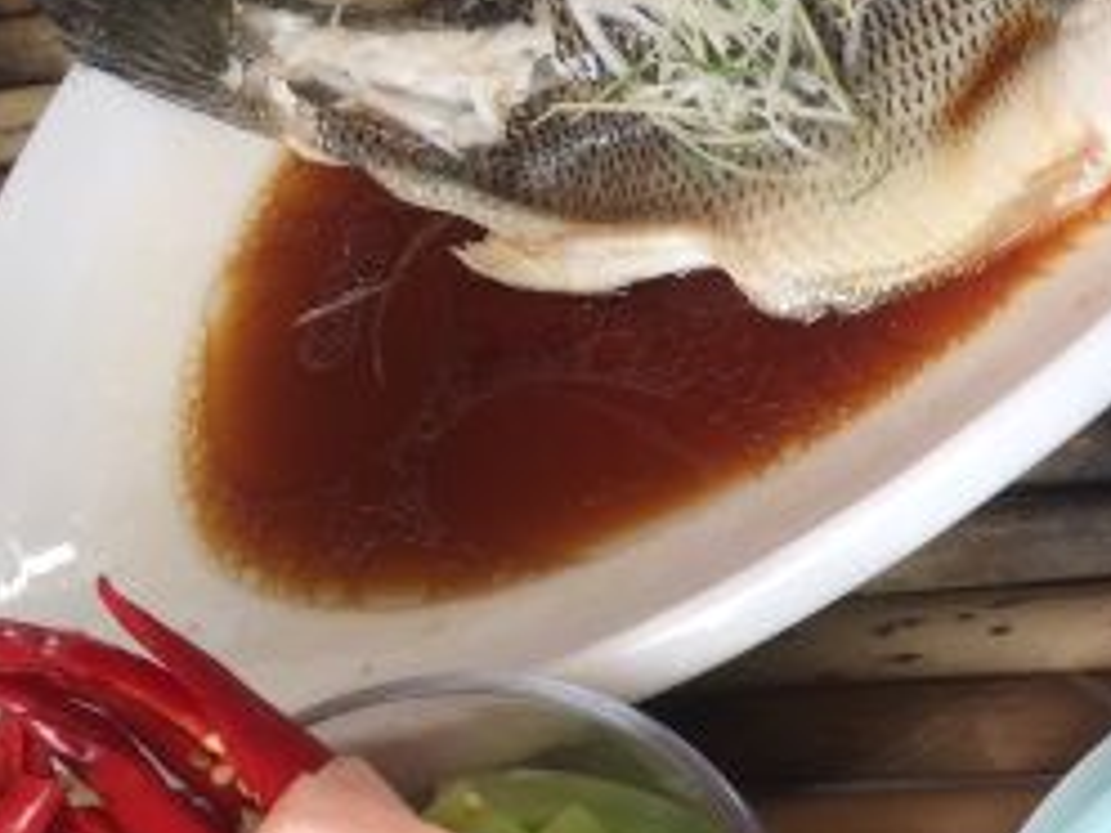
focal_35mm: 82
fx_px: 2632
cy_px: 392
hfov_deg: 21.7
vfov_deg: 18.0
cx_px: 1416
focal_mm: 4.15
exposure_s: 1/100
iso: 50
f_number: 2.2
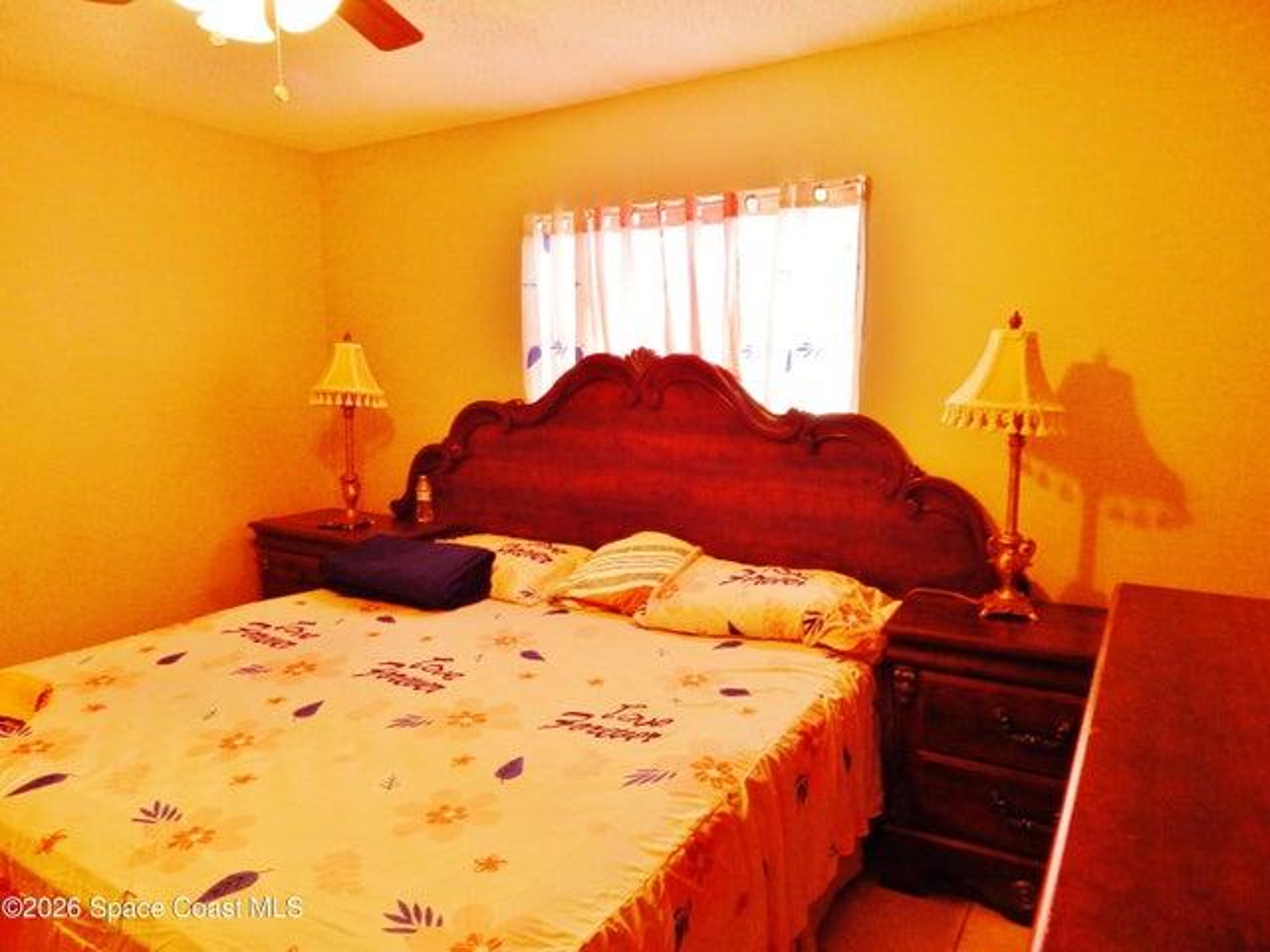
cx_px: 635
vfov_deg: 61.1
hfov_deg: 76.4
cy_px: 476
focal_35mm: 22
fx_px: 807
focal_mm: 4
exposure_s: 1/30
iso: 200
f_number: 3
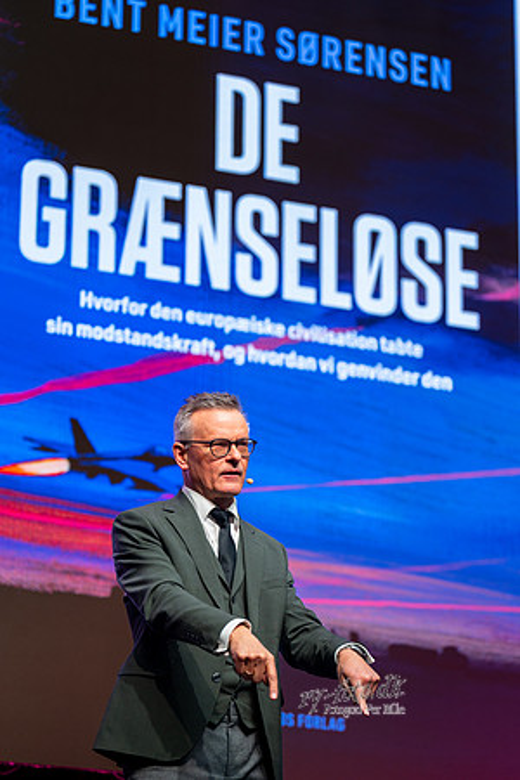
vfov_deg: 15.9
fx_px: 2795
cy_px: 390
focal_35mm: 129
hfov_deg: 10.6
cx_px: 260
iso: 500
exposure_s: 1/160
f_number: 2.8
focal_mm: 129
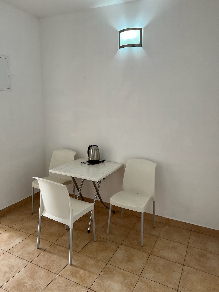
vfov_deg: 67.3
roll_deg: -1.9
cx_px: 110
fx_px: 219
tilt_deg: -10.3
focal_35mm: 26
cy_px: 146
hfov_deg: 53.1
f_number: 1.5
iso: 80
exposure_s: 1/121
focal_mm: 5.7
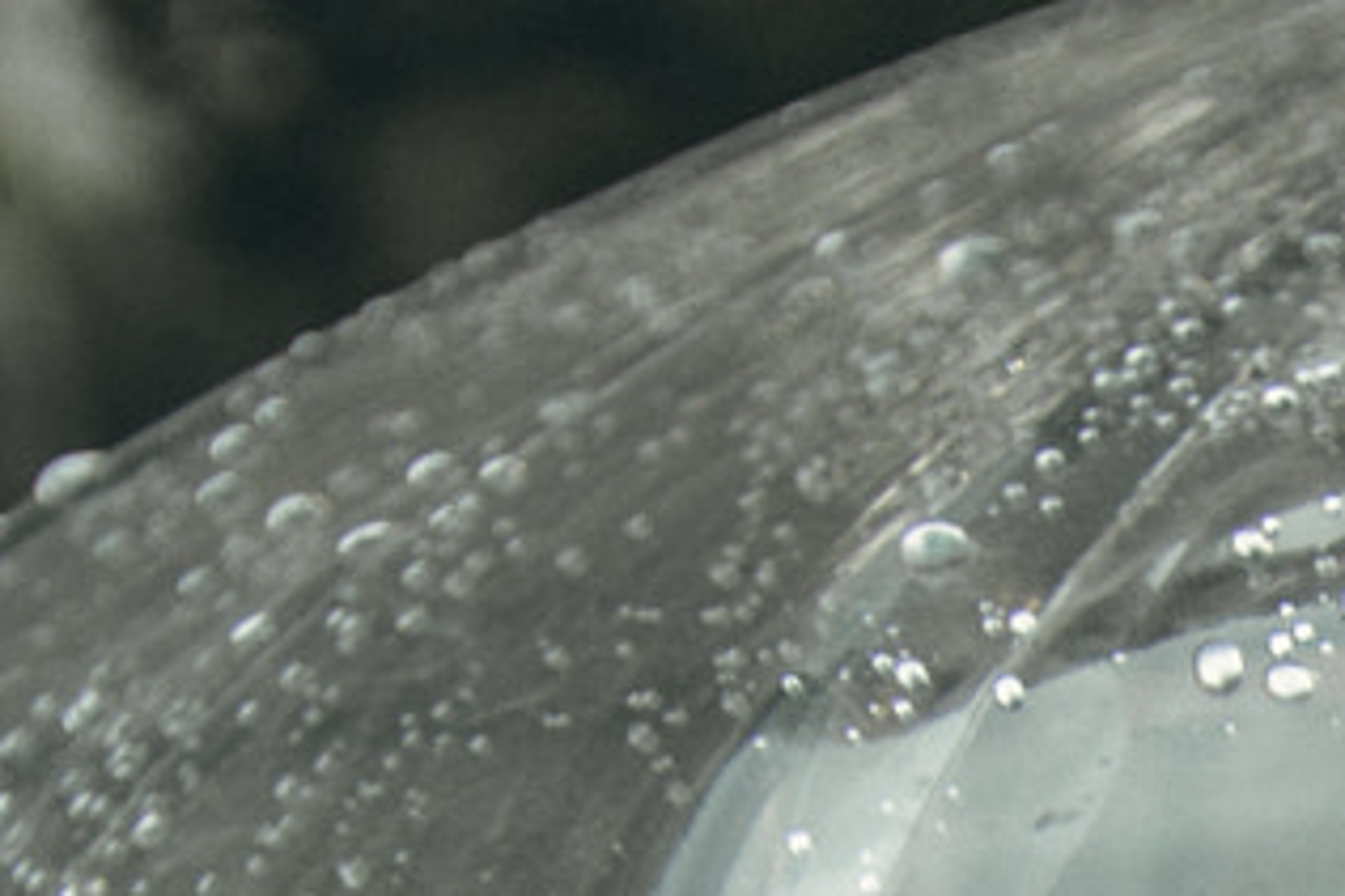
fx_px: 4107
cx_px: 2461
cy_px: 2665
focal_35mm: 110
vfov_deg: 9.7
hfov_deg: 15.7
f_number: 2.8
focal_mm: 17
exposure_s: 1/80
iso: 320
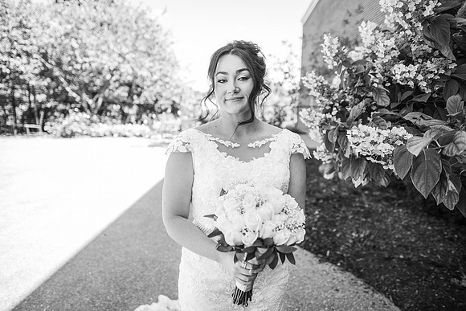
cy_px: 156
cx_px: 233
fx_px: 311
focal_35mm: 24
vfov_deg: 53.2
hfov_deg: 73.7
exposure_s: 1/500
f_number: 2.2
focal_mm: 24
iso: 160
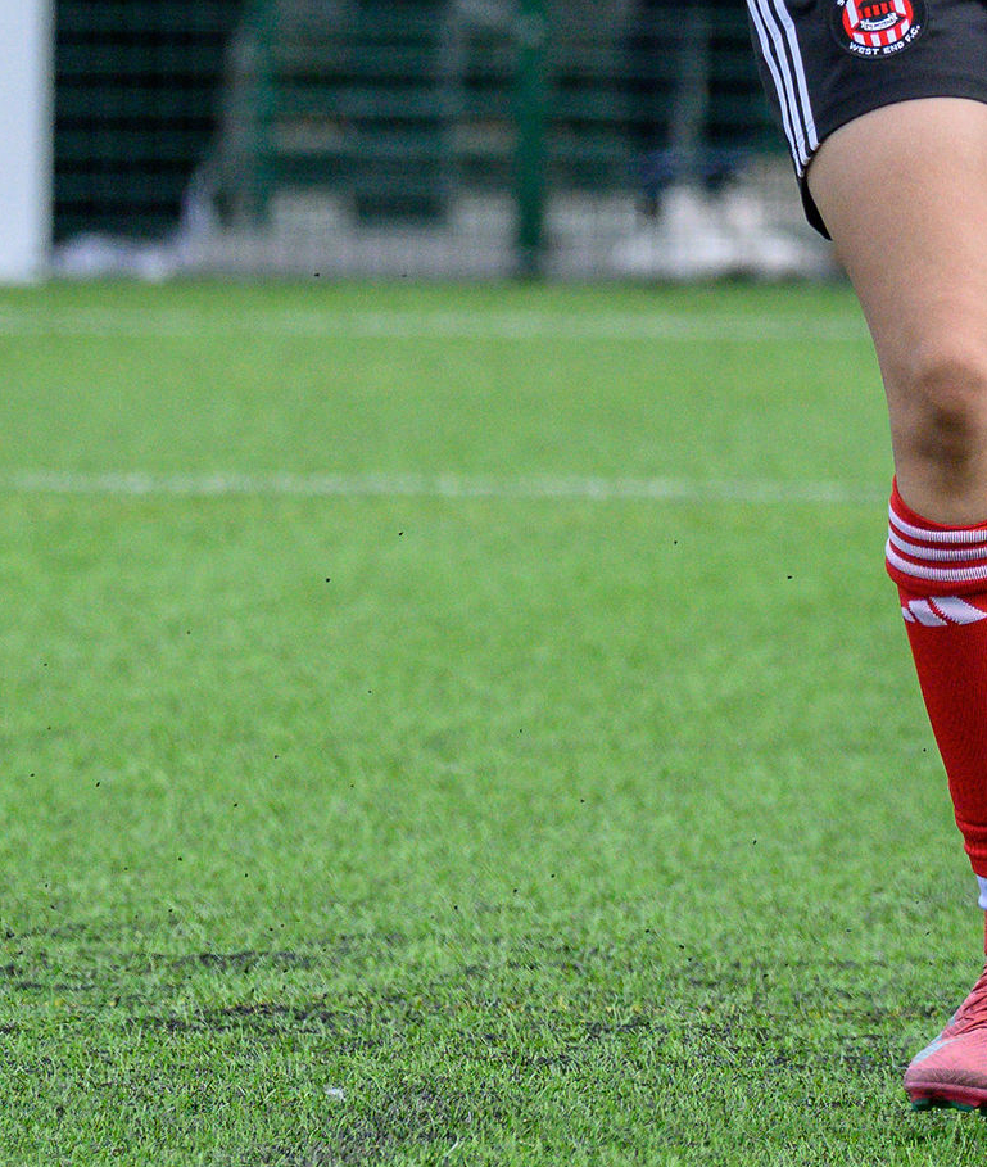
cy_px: -94
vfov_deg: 1.5
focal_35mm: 1244
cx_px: 1440
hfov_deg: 1.3
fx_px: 43935
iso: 1100
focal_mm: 240
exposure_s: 1/2000
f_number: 5
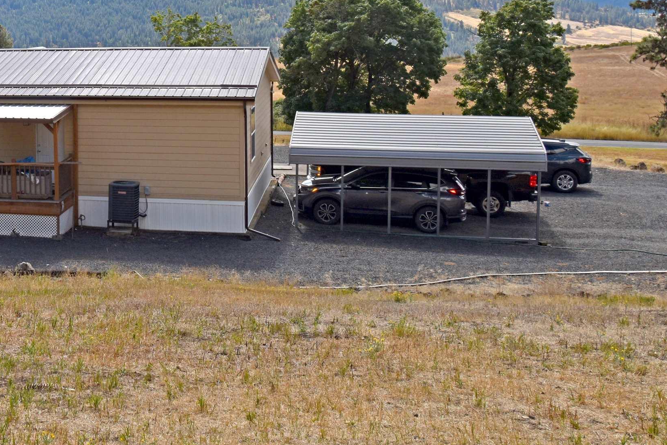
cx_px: 56
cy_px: 103
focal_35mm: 56
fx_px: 1037
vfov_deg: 23.9
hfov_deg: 33.6
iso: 100
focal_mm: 20
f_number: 11
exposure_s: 1/200
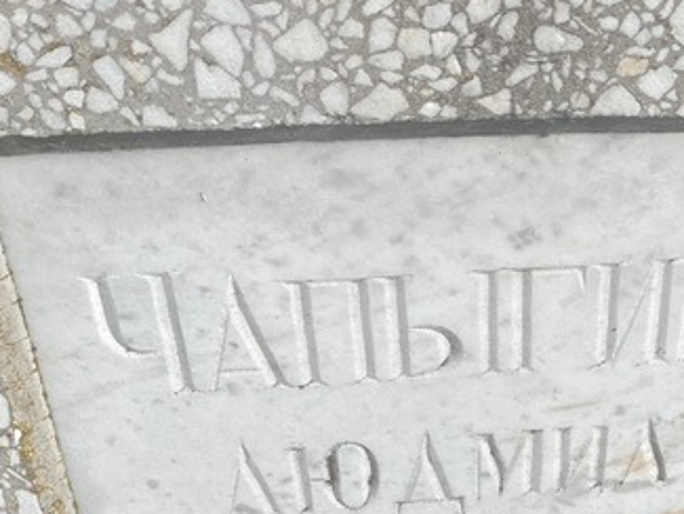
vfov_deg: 21.4
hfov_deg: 29.2
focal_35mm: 64
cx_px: 598
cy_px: 602
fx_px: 1265
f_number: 1.8
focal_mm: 4.25
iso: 32
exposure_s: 1/4608
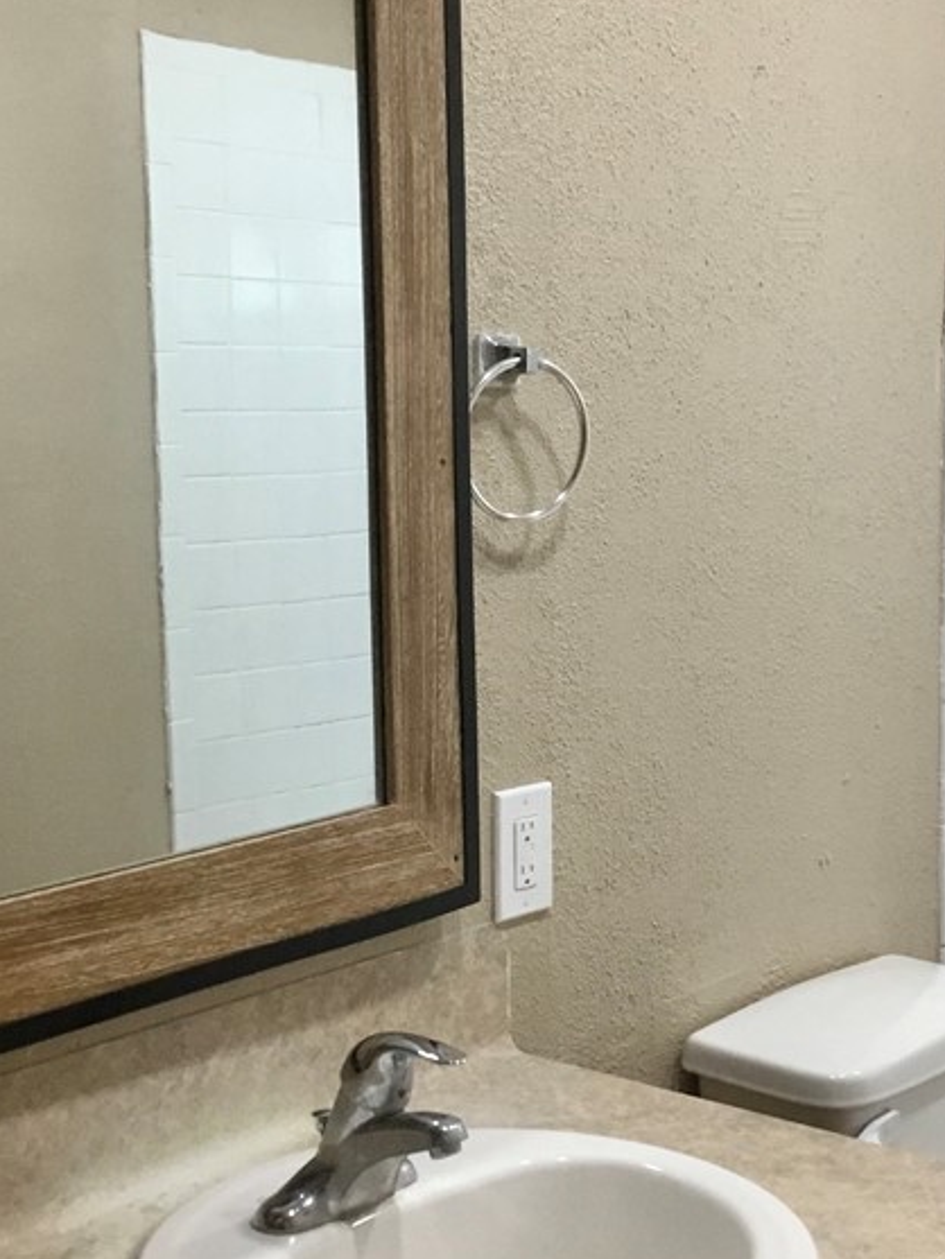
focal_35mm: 57
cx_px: 628
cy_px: 635
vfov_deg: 33.8
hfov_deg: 25.5
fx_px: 2074
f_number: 2.4
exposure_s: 1/30
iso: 50
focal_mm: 3.3
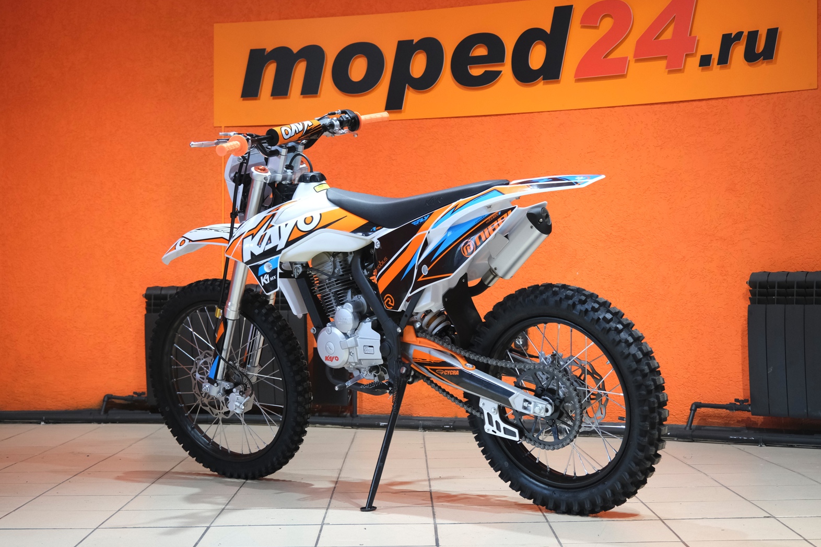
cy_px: 272
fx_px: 1300
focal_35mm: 57
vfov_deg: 23.8
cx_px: 409
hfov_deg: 35.1
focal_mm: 37.6
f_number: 4
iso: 1600
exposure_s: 1/100
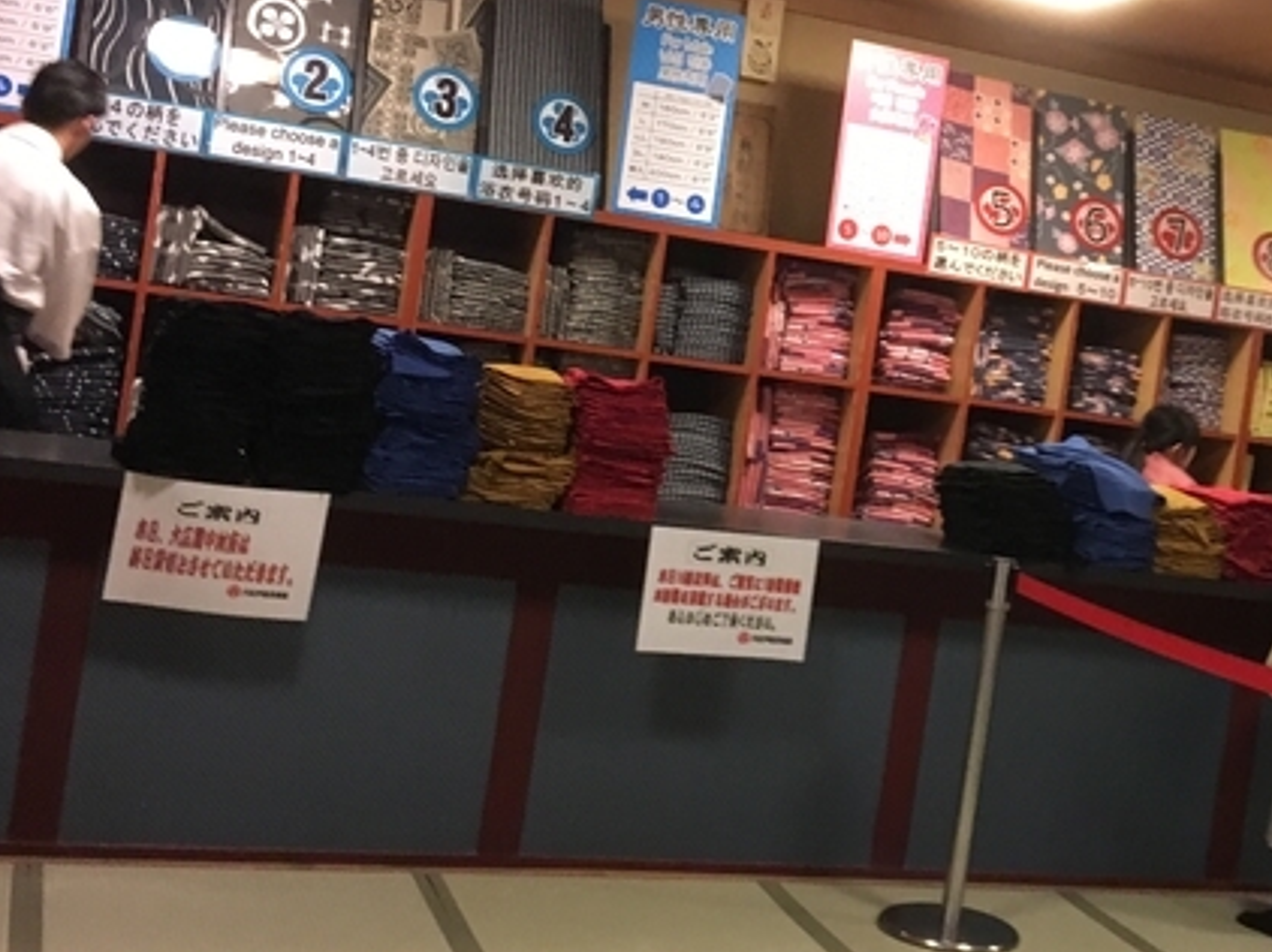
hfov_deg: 34.2
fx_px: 2020
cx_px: 956
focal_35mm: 55
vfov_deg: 26.5
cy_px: 383
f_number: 2.2
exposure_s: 1/20
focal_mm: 4.15
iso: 200
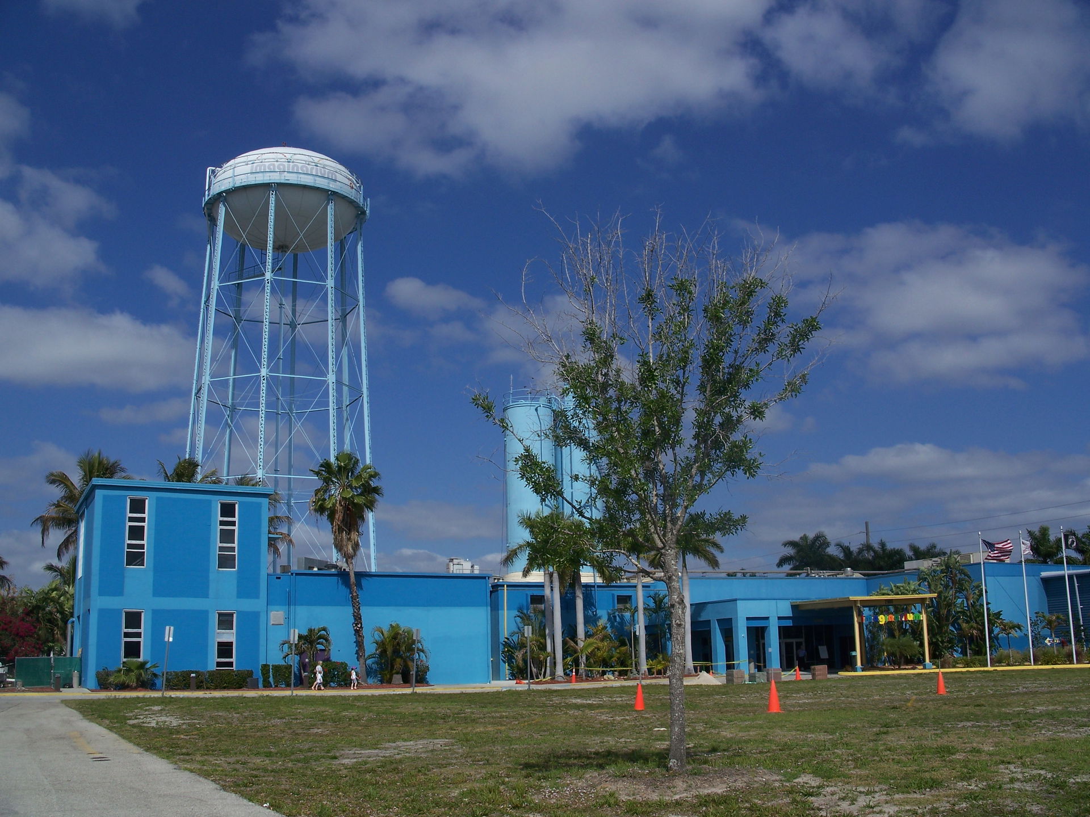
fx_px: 1165
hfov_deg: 50.1
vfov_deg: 38.7
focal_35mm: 37
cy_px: 408
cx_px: 545
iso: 64
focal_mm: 7.8
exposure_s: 1/800
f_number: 5.6
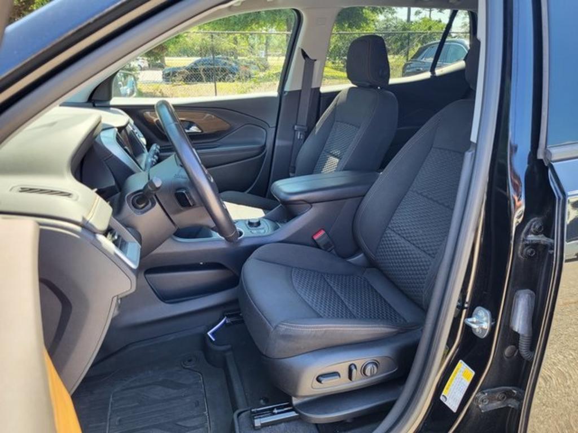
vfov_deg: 53.1
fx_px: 434
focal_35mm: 26
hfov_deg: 67.3
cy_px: 216
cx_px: 289
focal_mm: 5.4
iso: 50
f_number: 1.8
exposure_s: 1/120
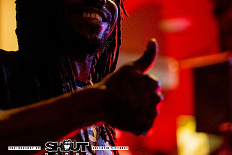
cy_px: 37
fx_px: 554
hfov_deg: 23.6
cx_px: 81
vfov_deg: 15.8
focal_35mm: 86
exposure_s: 1/160
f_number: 2
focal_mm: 50
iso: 3200
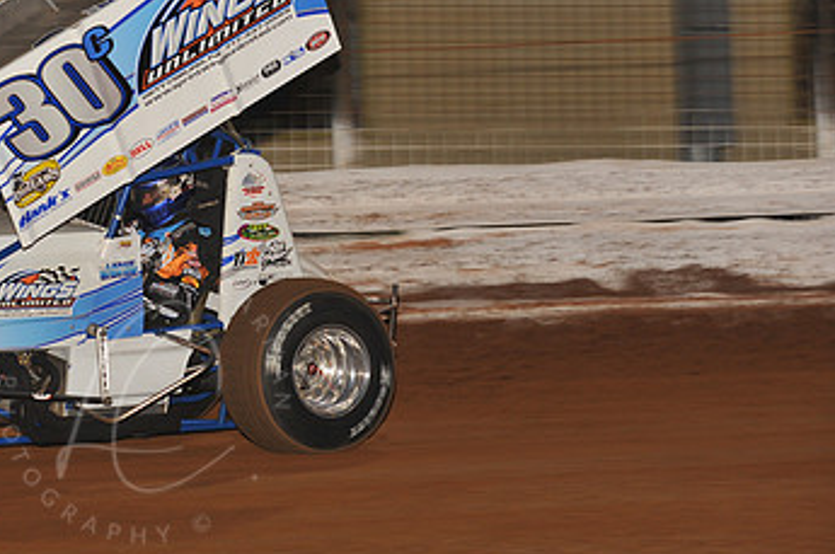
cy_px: 174
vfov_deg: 6.8
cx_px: 143
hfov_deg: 10.2
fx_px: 4679
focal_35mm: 202
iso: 640
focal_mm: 120
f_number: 6.3
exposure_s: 1/320
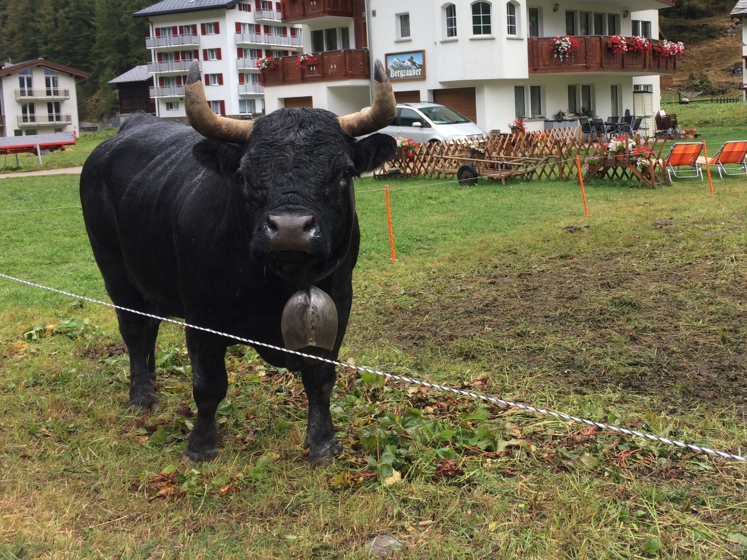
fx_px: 863
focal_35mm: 40
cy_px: 179
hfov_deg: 46.1
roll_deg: +2.9
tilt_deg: -6.7
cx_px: 493
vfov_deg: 35.5
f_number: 2.2
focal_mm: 4.15
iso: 32
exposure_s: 1/133
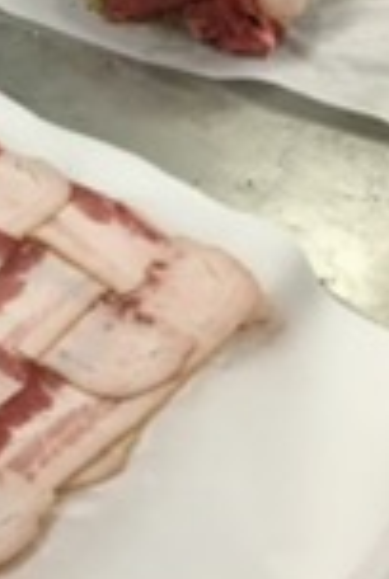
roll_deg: +2.3
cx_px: 23
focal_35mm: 95
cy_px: 198
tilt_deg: -41.6
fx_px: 1533
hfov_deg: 14.3
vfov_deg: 21.3
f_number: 2.2
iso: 32
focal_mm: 4.15
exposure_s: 1/30
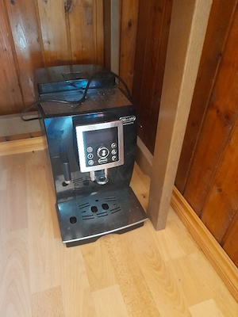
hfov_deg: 54.9
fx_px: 229
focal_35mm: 25
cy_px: 158
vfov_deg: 69.4
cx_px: 119
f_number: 2
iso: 800
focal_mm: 4.6
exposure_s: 1/25
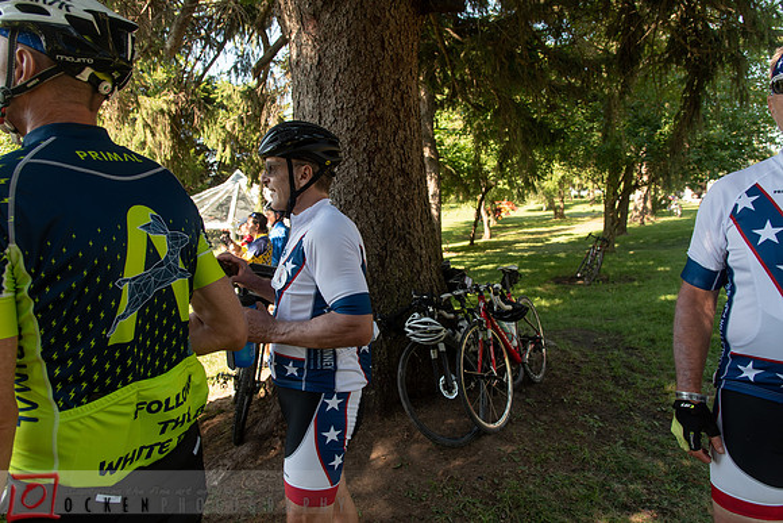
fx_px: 522
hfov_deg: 73.7
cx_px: 392
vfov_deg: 53.2
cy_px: 262
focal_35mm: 24
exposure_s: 1/125
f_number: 5.6
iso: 200
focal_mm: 24
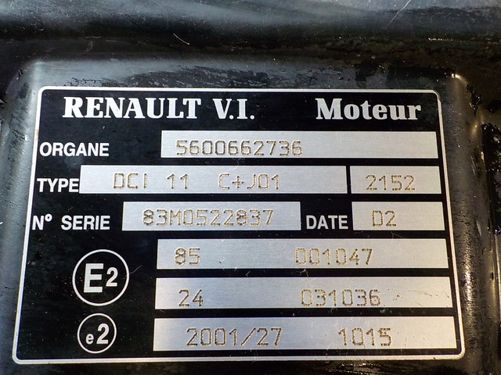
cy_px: 188
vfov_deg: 46.8
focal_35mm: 30
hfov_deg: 60.0
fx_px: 434
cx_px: 250
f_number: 3.3
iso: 250
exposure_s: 1/30
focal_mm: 4.1
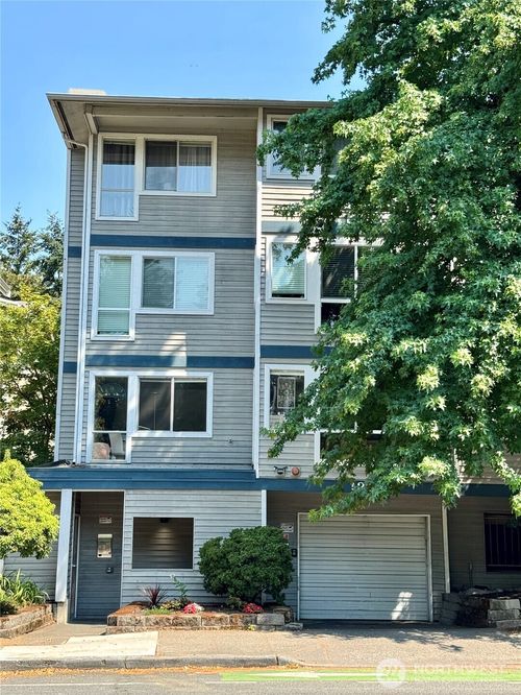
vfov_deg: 39.6
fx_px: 963
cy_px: 348
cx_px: 260
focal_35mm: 48
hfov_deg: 30.3
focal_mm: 6.76
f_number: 1.78
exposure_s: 1/1215
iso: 64
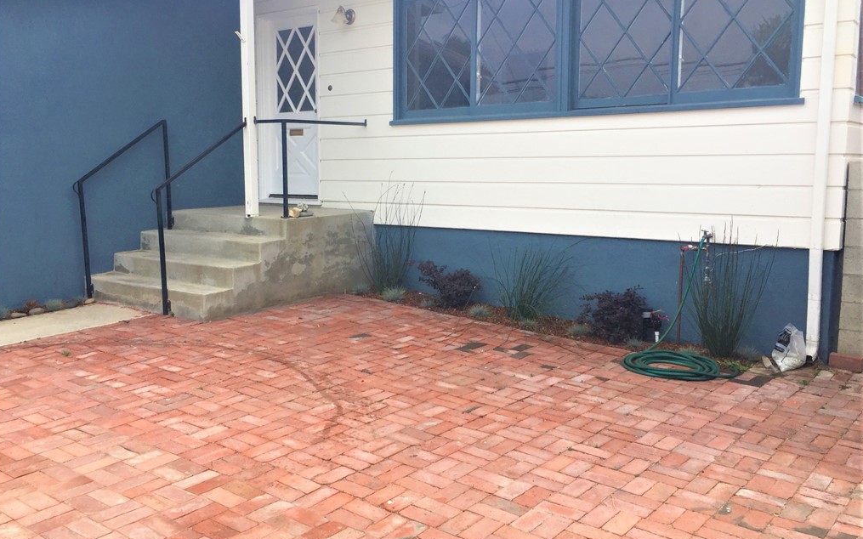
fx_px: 729
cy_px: 265
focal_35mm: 31
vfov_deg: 40.6
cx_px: 429
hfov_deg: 61.2
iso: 32
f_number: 2.2
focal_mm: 4.15
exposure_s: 1/842
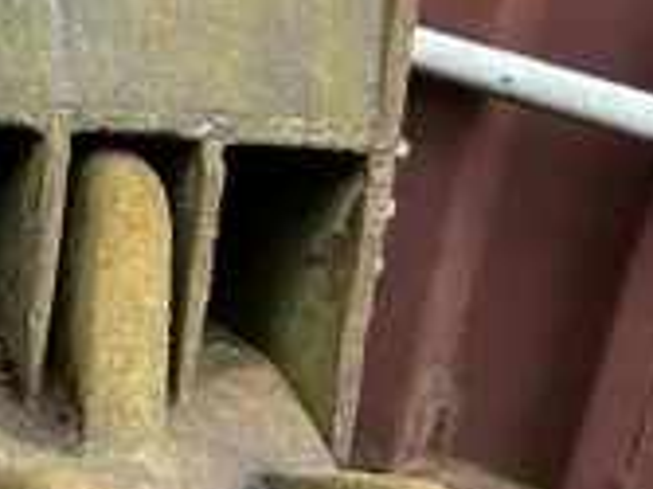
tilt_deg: -39.5
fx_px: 2206
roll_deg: +4.5
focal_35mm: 117
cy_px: 464
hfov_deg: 15.9
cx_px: -235
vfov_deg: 12.5
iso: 40
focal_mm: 5.7
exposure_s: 1/256
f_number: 1.5
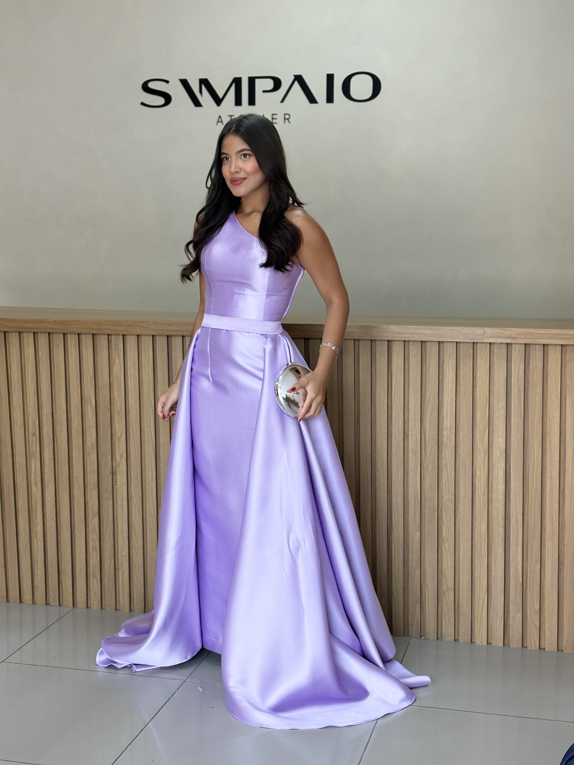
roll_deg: +0.3
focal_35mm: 52
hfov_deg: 28.0
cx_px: 287
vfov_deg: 36.8
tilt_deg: -7.5
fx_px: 1150
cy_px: 382
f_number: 1.6
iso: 50
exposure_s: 1/90
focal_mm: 5.96
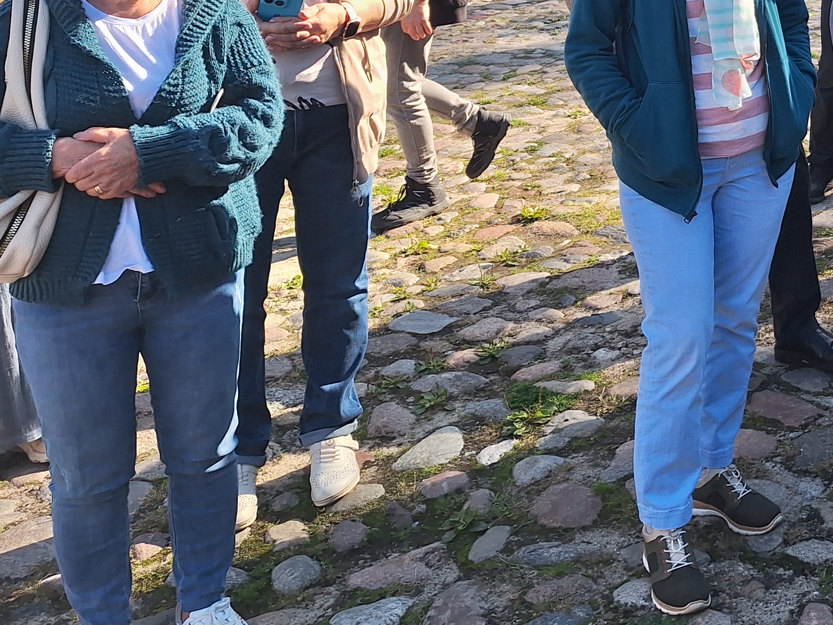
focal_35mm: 51
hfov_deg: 33.4
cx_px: 886
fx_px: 1227
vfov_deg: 26.3
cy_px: -62
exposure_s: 1/910
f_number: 1.8
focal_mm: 5.54
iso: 40
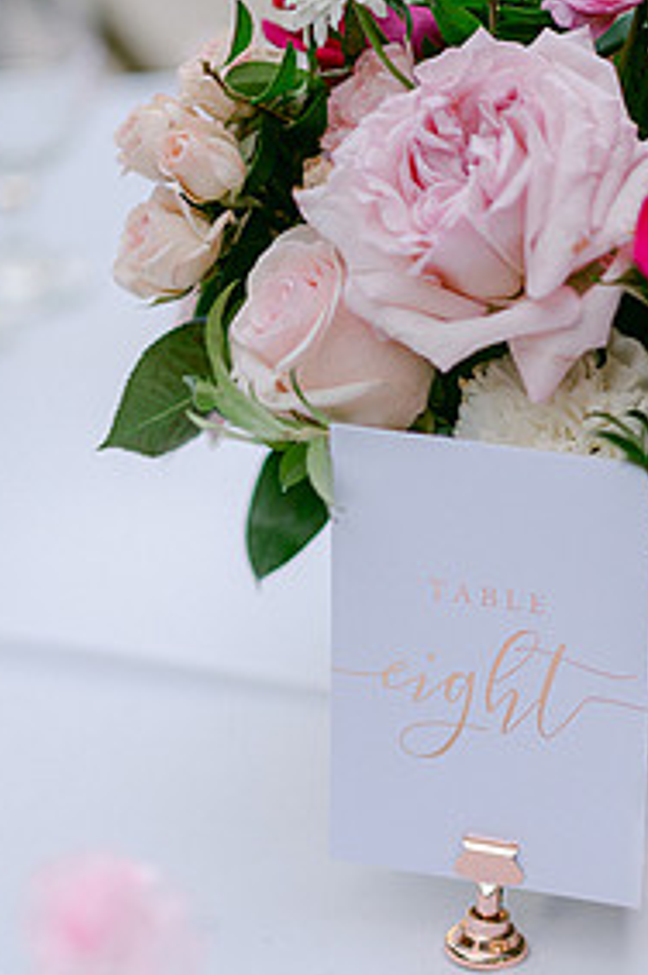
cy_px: 730
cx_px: 436
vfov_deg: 15.1
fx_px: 3654
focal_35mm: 135
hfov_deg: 10.1
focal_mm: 85
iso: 500
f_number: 2
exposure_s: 1/1250
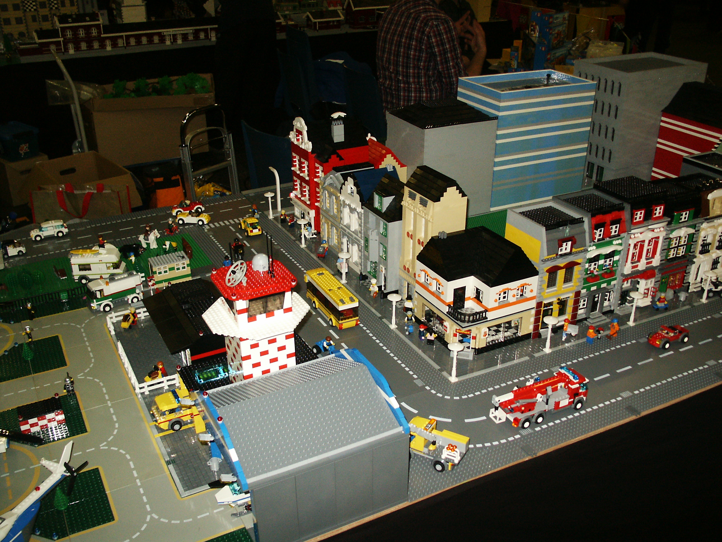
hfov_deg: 52.6
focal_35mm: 35
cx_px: 361
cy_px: 271
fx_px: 730
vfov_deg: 40.7
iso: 200
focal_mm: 7.2
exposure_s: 1/45
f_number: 3
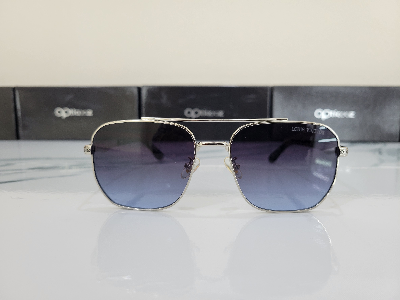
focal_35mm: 26
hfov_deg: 67.3
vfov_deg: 53.1
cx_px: 200
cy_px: 150
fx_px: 300
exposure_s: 1/100
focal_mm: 5.4
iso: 160
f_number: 1.8
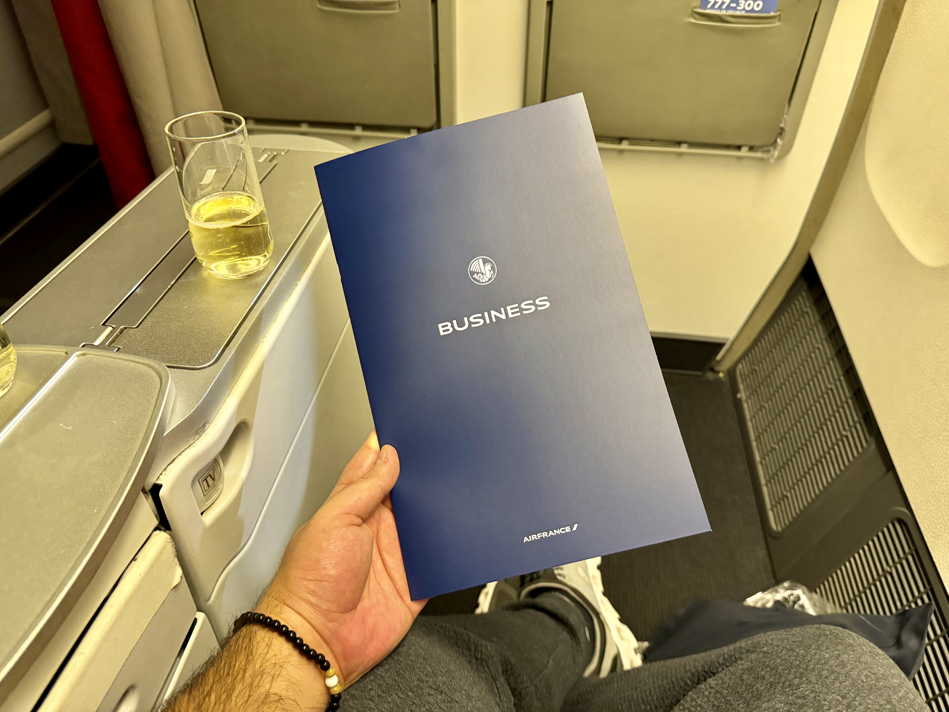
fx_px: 658
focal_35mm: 24
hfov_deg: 71.6
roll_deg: -0.4
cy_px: 356
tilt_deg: -41.1
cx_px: 474
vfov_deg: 56.8
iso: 640
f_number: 1.78
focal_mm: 6.86
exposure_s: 1/58
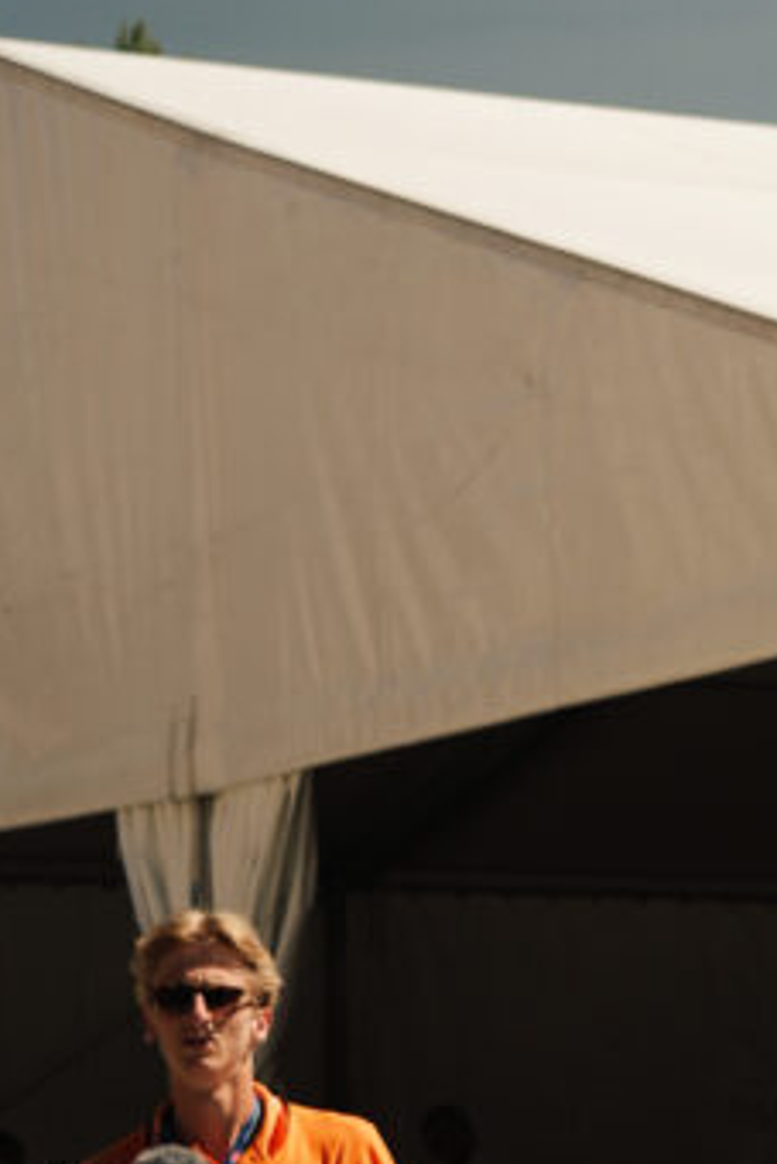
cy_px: 1147
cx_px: 1422
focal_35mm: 177
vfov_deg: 11.5
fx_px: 5724
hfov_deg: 7.5
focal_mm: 43
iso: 100
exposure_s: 1/500
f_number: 4
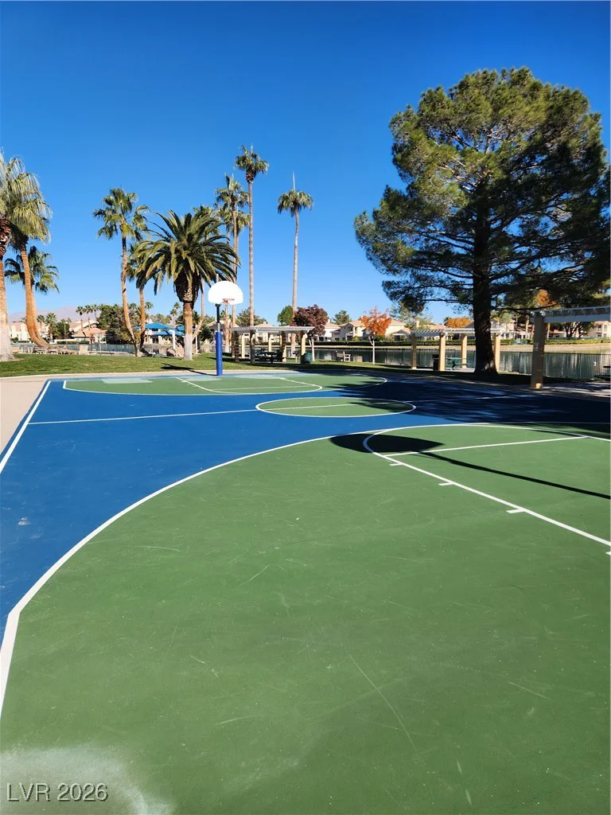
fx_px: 541
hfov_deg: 58.9
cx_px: 306
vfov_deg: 73.9
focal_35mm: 23
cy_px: 408
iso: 20
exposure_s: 1/1672
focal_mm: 5.4
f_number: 1.8
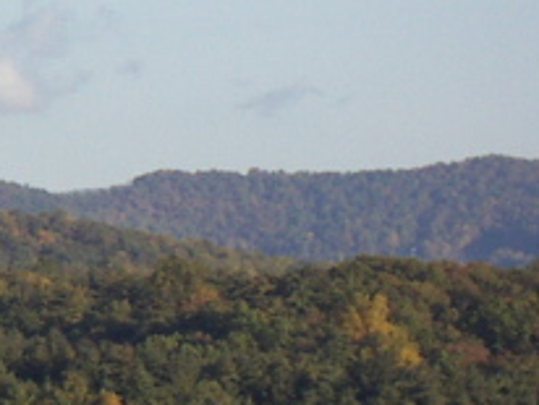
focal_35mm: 446
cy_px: 286
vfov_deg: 3.3
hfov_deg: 4.4
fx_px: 6953
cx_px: -242
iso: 50
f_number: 3.7
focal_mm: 14.1
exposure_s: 1/400
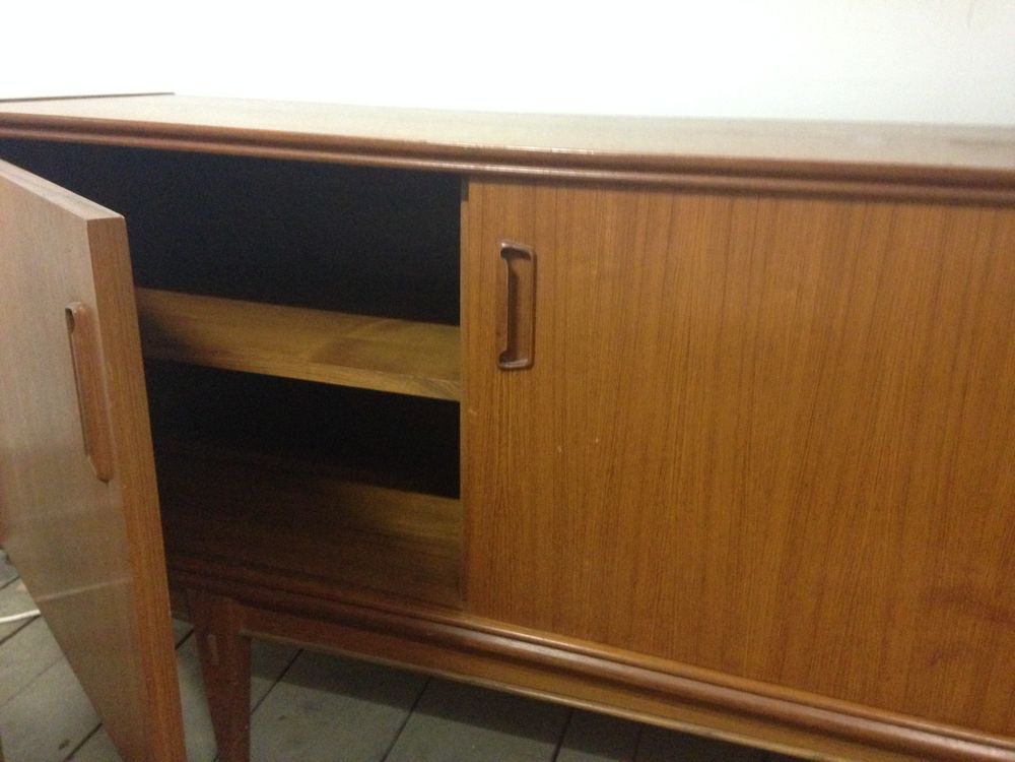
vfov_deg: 42.9
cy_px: 381
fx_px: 968
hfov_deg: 55.4
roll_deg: -0.2
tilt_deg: -20.7
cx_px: 508
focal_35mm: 33
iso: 800
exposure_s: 1/15
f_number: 2.4
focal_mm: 4.12
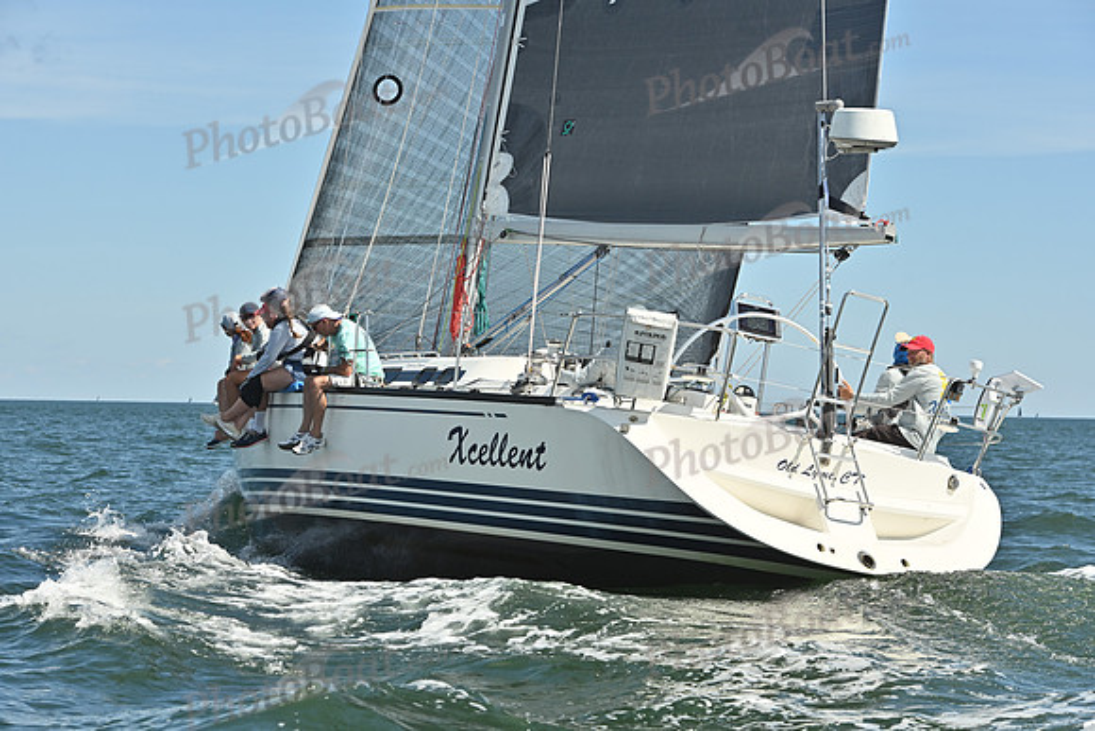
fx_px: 3042
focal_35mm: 100
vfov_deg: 13.7
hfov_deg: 20.4
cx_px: 548
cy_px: 366
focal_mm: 100
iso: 250
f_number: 8
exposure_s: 1/1250
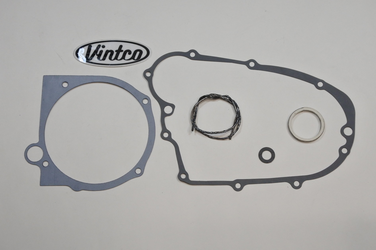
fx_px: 553
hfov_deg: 37.5
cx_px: 188
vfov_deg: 25.5
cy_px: 125
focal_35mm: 53
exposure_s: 1/125
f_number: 4.5
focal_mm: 19.7
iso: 560
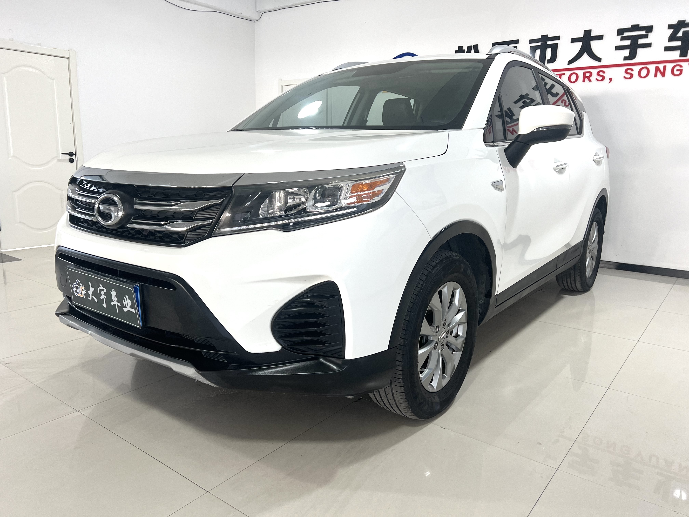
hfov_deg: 67.3
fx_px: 518
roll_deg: -0.7
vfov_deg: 53.1
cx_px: 344
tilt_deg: -11.2
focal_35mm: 26
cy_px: 258
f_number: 1.5
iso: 80
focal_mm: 5.7
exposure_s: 1/100
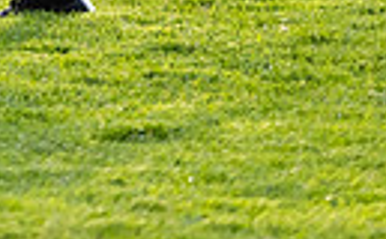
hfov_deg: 1.6
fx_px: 13552
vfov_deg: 1.0
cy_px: -345
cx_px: -266
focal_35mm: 1291
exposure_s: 1/1000
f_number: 2.8
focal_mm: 135
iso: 500
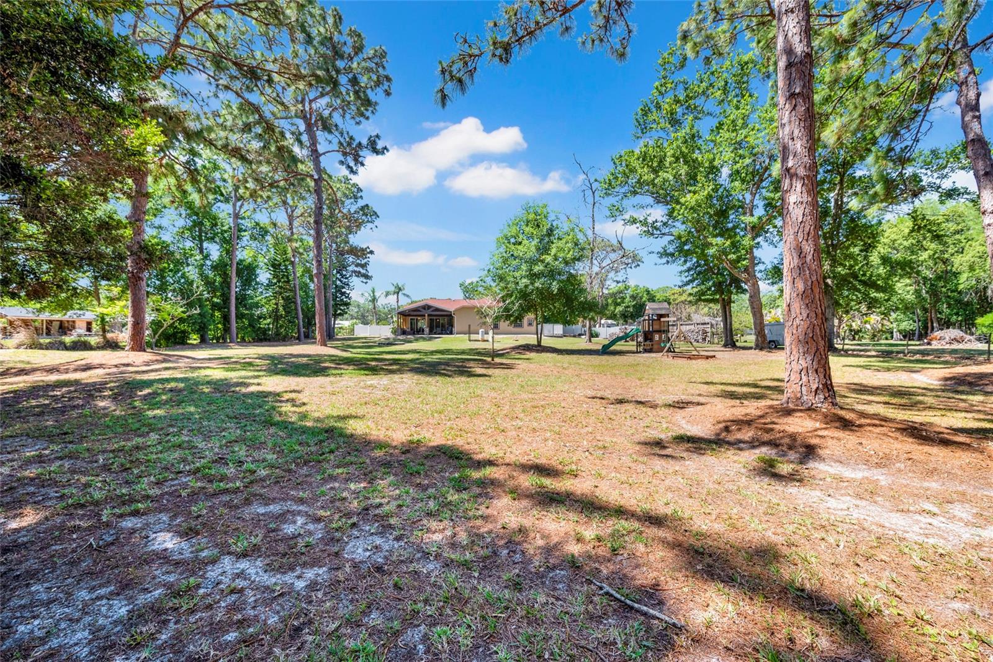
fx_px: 386
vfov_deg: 81.2
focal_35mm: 14
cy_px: 331
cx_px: 496
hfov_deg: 104.2
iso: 250
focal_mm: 14
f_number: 6.3
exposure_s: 1/400
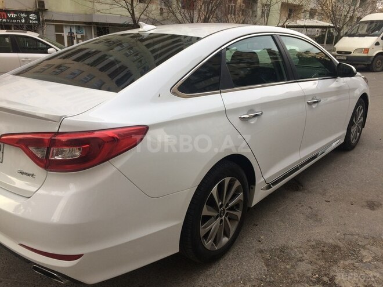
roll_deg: -1.8
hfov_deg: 61.7
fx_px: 321
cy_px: 144
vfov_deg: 48.2
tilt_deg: -19.4
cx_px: 192
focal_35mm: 29
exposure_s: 1/100
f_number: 2.2
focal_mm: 4.15
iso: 32
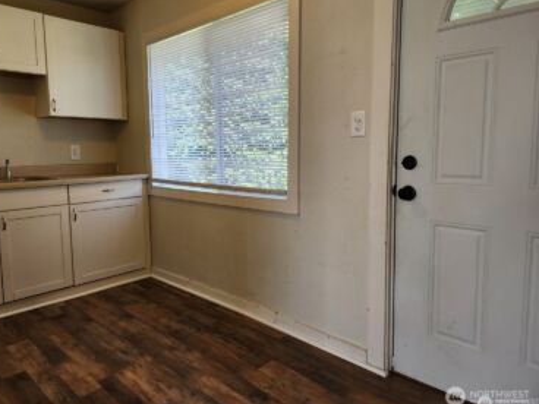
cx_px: 248
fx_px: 389
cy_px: 192
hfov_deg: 69.3
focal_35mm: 25
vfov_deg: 54.9
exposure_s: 1/180
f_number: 1.8
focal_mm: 5.4
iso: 125
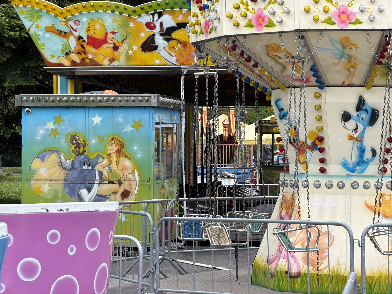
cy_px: 147
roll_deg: -0.8
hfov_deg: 19.6
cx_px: 196
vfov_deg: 14.8
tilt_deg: +0.9
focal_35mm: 100
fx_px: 1132
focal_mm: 16.89
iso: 50
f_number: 2.8
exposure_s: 1/224
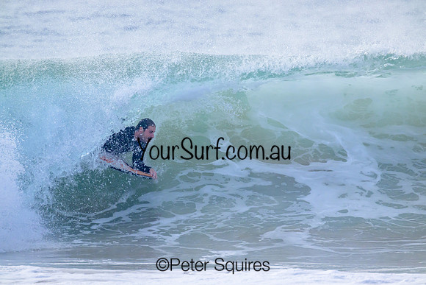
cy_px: 142
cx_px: 213
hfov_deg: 2.6
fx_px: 9468
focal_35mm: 800
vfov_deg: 1.7
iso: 2000
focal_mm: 800
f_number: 11
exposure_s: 1/2000
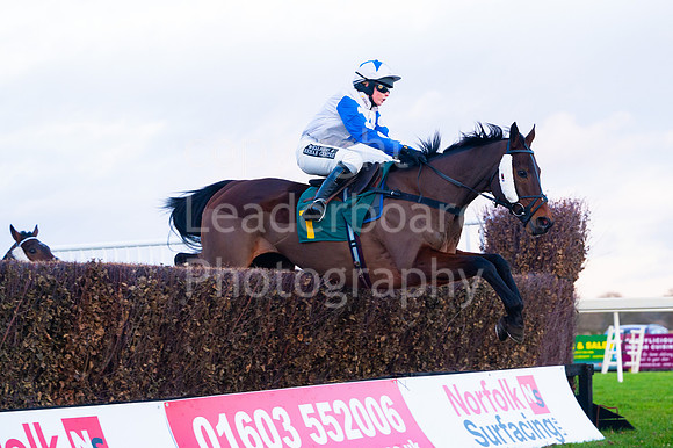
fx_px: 2046
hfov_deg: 18.7
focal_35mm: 110
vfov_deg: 12.5
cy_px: 224
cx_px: 387
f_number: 3.5
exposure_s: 1/1000
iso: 1250
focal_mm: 92
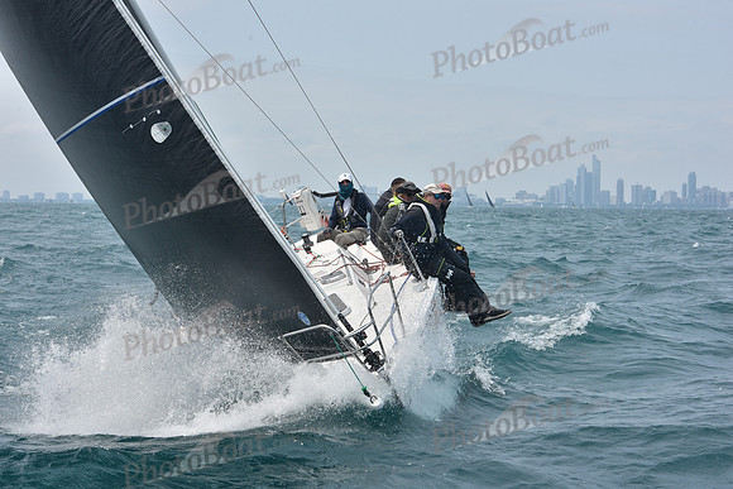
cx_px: 366
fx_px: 1751
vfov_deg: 15.9
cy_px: 244
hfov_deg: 23.6
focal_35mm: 86
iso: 250
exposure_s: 1/800
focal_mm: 86
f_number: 11
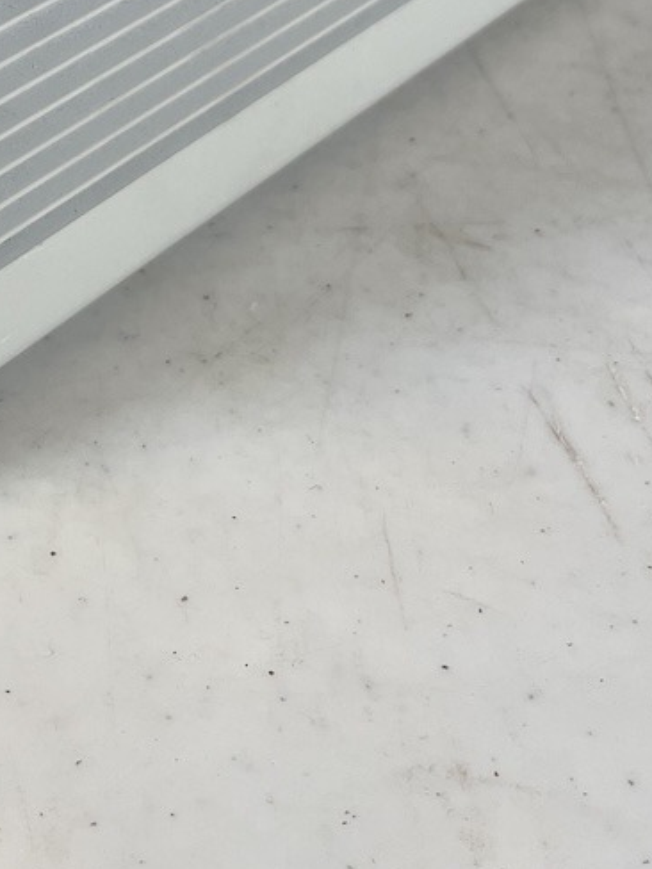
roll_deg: +0.8
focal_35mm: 71
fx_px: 1783
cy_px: -143
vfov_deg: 25.0
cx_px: 96
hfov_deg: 20.4
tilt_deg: -26.8
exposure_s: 1/100
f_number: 1.6
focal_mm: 4.2
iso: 100
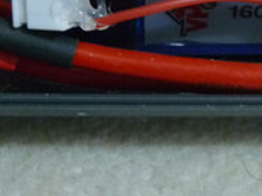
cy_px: -71
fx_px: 1605
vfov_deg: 6.9
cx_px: 312
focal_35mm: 212
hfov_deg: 9.2
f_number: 3.2
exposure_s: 1/5
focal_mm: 10.1
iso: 400
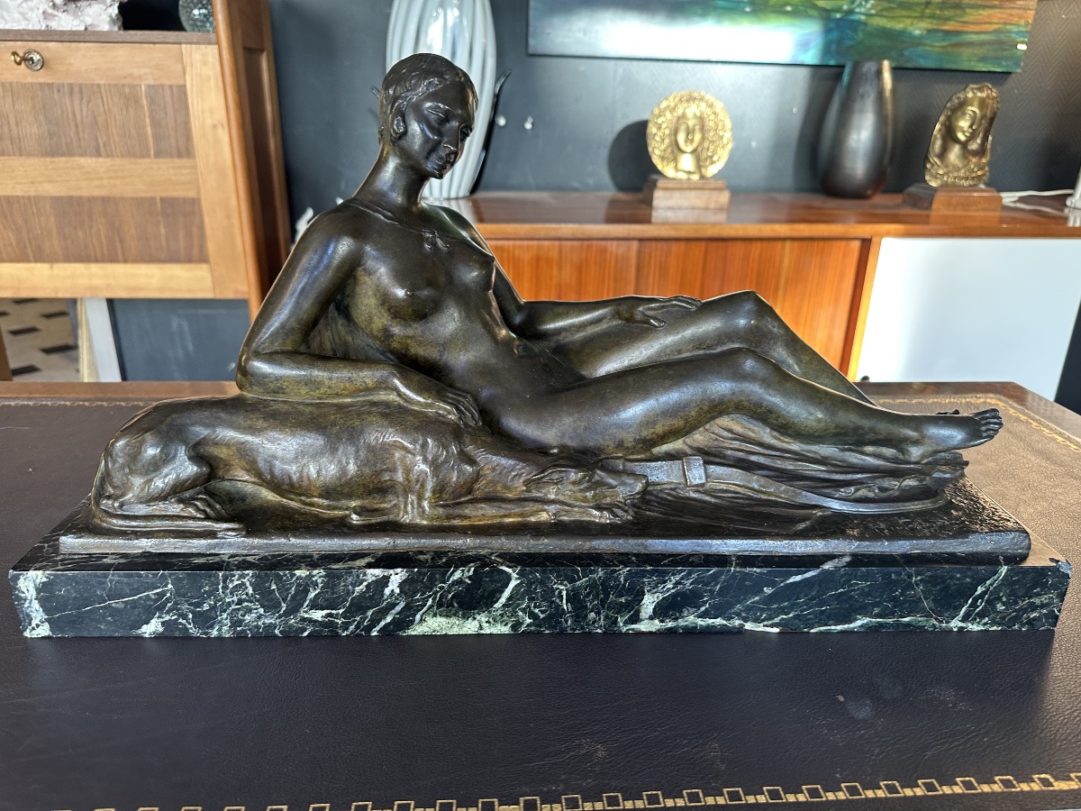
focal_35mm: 24
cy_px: 406
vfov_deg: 56.8
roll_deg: -2.3
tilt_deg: -20.3
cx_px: 540
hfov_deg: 71.6
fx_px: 749
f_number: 1.78
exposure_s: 1/50
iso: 160
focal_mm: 6.86
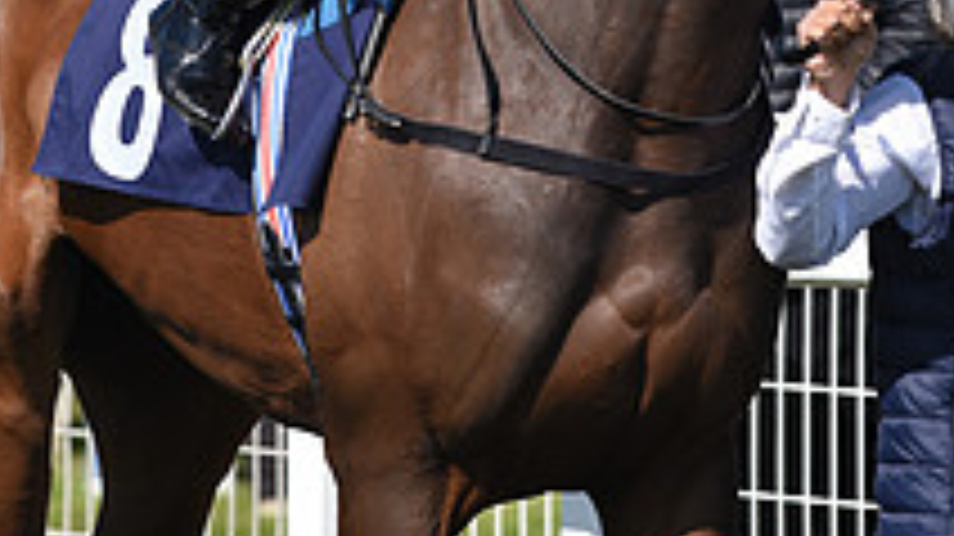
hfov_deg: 3.2
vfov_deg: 1.8
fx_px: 16864
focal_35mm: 667
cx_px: 470
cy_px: -369
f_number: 5.6
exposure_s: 1/2000
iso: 400
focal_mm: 300
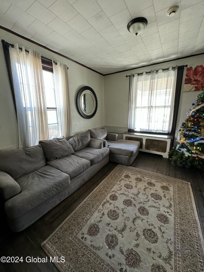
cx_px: 102
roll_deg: +2.7
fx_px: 110
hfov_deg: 85.7
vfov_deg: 102.1
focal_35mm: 14
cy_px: 136
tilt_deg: -13.5
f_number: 2.2
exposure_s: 1/60
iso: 500
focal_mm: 2.22
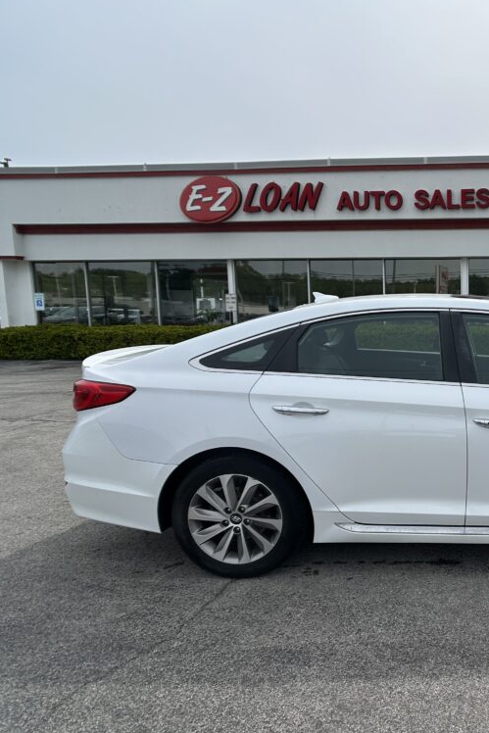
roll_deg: +0.1
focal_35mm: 37
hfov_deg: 33.4
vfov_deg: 51.9
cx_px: 471
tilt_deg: -6.5
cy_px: 369
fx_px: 753
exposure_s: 1/5587
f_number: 1.5
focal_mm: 5.7
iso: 50
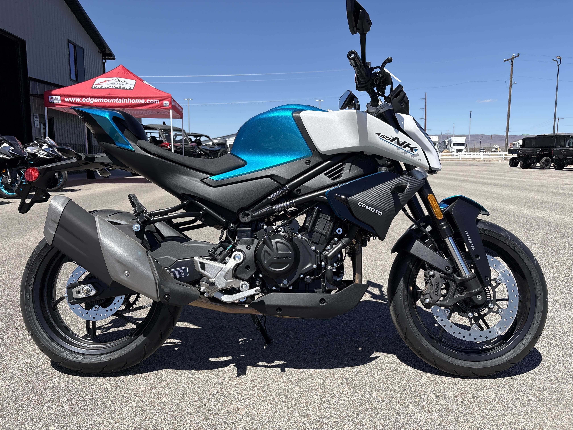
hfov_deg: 67.3
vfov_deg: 53.1
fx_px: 430
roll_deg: +0.2
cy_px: 215
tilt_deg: -8.7
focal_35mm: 26
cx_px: 286
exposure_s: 1/3448
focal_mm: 5.96
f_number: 1.6
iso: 50
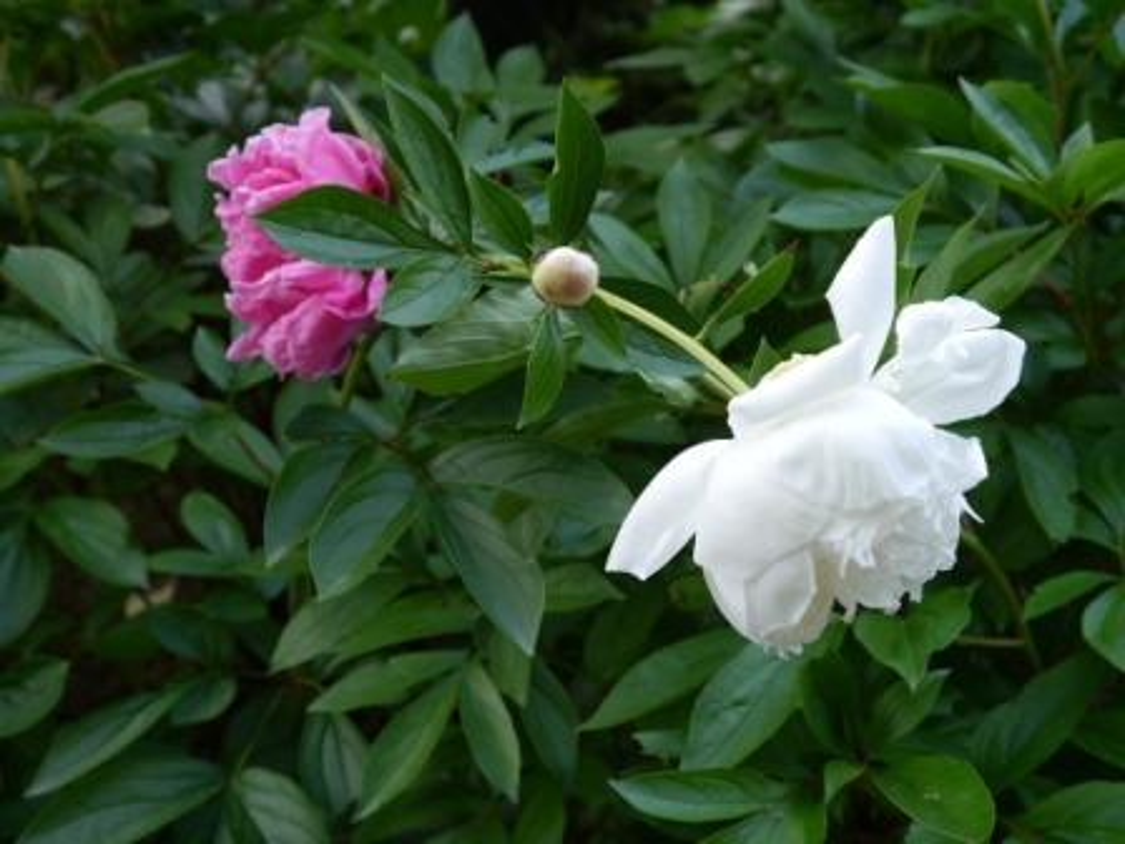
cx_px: 562
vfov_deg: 30.3
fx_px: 1560
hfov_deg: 39.7
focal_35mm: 48
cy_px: 422
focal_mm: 24
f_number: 5
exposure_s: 1/125
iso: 160
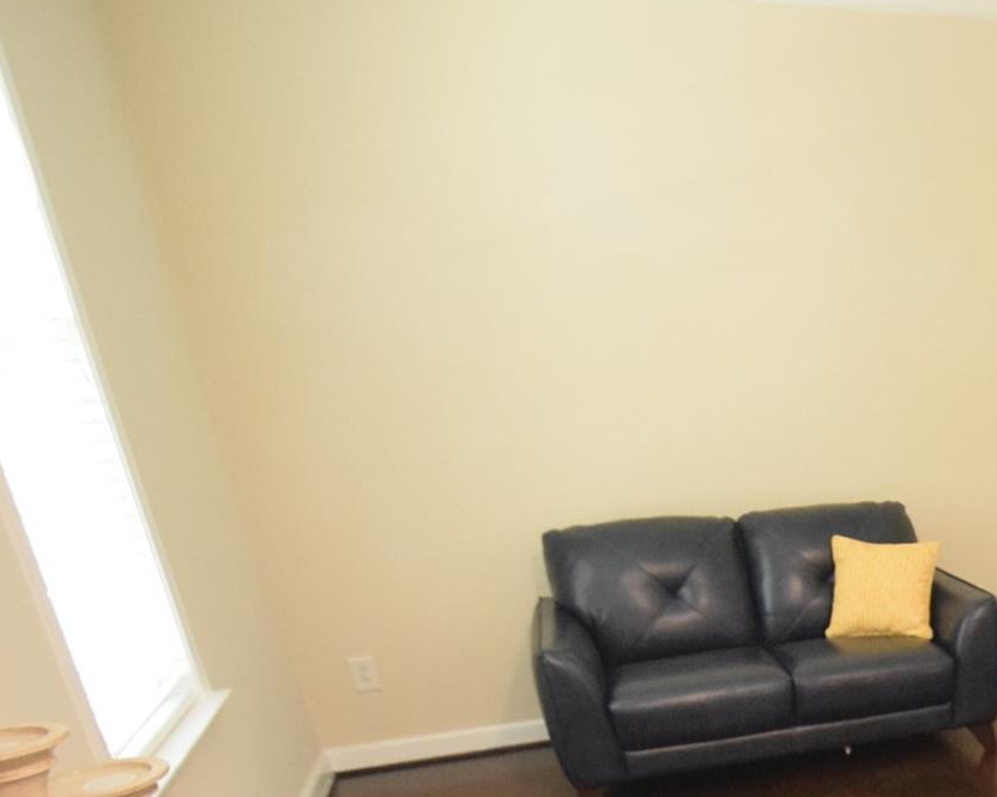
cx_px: 1090
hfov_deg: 39.3
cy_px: 766
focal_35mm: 38
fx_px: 1125
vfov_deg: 35.8
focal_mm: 11
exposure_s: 1/60
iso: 2800
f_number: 3.5
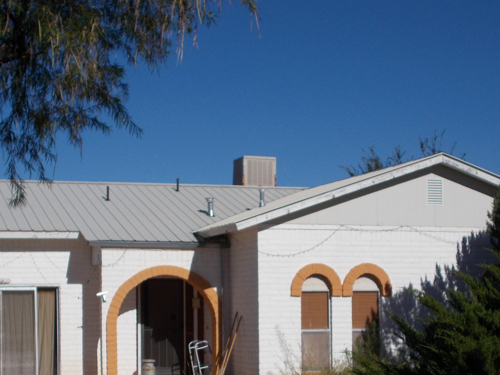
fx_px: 1155
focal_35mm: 80
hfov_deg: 24.4
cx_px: 230
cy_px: 277
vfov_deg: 18.3
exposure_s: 1/250
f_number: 11.3
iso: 80
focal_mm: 9
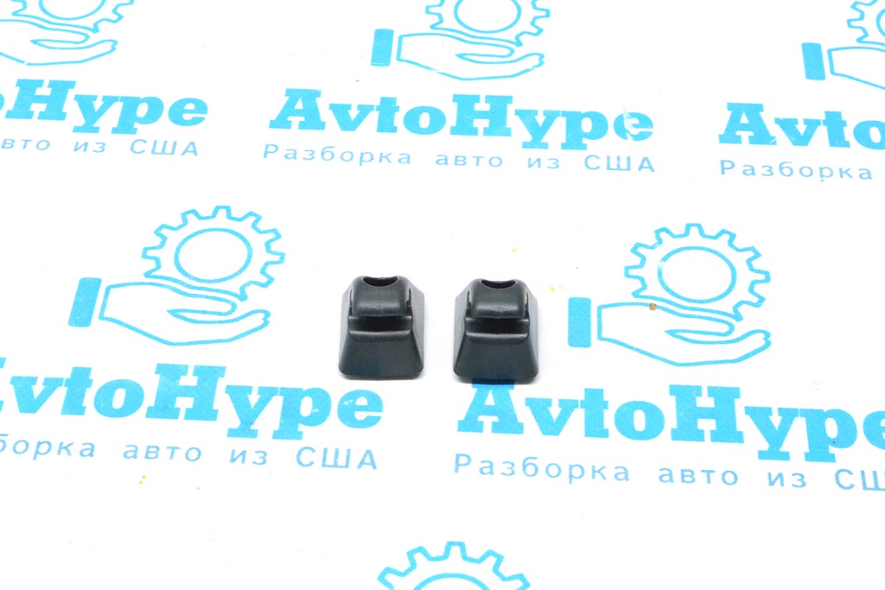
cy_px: 295
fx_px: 1770
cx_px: 442
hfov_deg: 28.1
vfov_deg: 18.9
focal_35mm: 72
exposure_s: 1/125
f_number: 11
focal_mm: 48
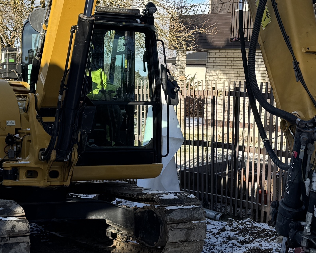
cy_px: 100
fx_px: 786
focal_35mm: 84
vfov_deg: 18.3
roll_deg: -2.7
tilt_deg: -1.6
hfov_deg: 22.7
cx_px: 142
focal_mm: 6.76
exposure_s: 1/2252
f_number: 1.78
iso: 80
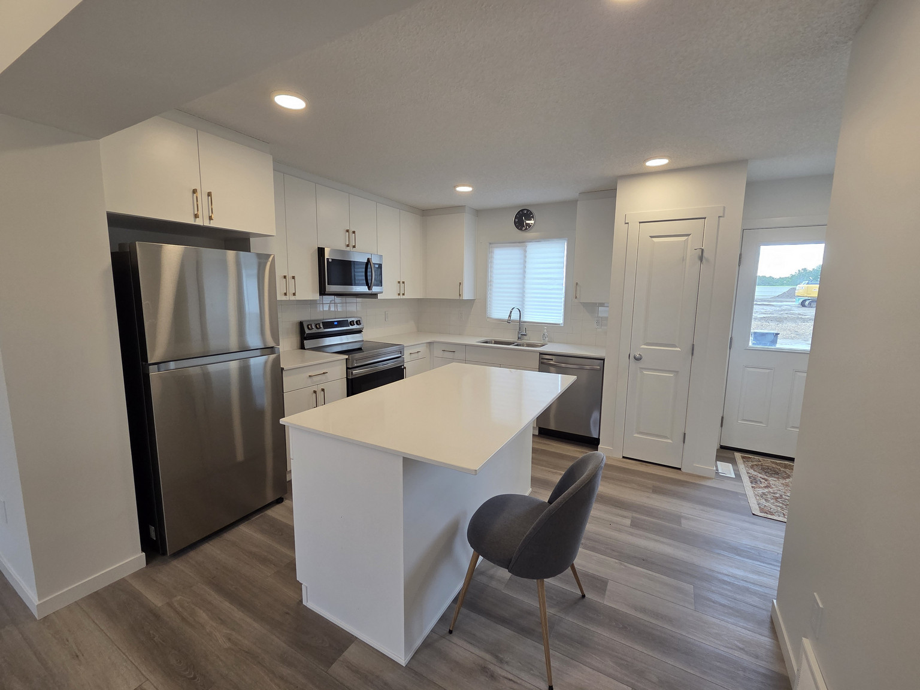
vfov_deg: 89.9
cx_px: 460
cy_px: 345
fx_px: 346
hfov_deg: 106.2
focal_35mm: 13
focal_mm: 2.2
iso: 160
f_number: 2.2
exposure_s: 1/120
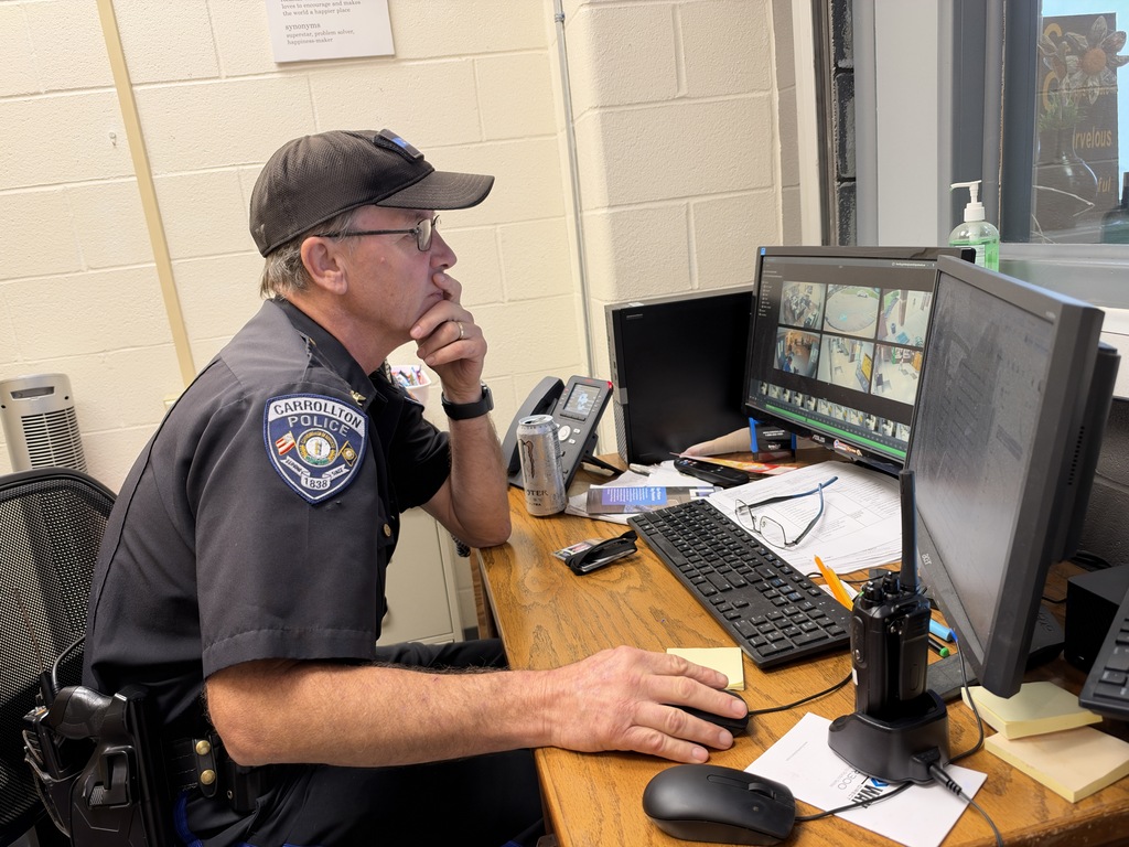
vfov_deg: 56.8
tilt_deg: -14.2
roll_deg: +6.3
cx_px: 564
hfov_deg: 71.6
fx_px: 783
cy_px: 424
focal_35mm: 24
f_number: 1.48
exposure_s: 1/60
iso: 160
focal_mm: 6.93
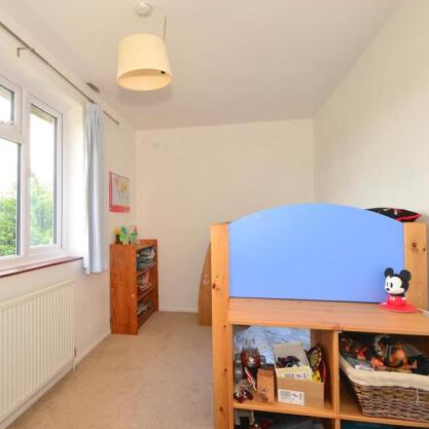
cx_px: 173
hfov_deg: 74.1
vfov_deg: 74.8
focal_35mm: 20
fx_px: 280
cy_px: 211
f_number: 13
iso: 250
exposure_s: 1/8
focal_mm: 10
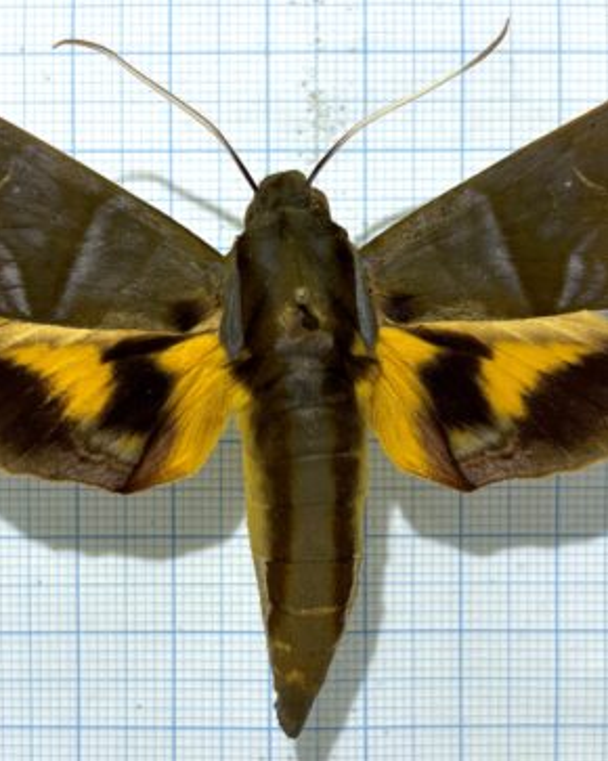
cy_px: 379
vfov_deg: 62.2
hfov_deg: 51.5
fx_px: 630
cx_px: 298
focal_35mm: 28
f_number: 1.6
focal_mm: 5.96
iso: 50
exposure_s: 1/611
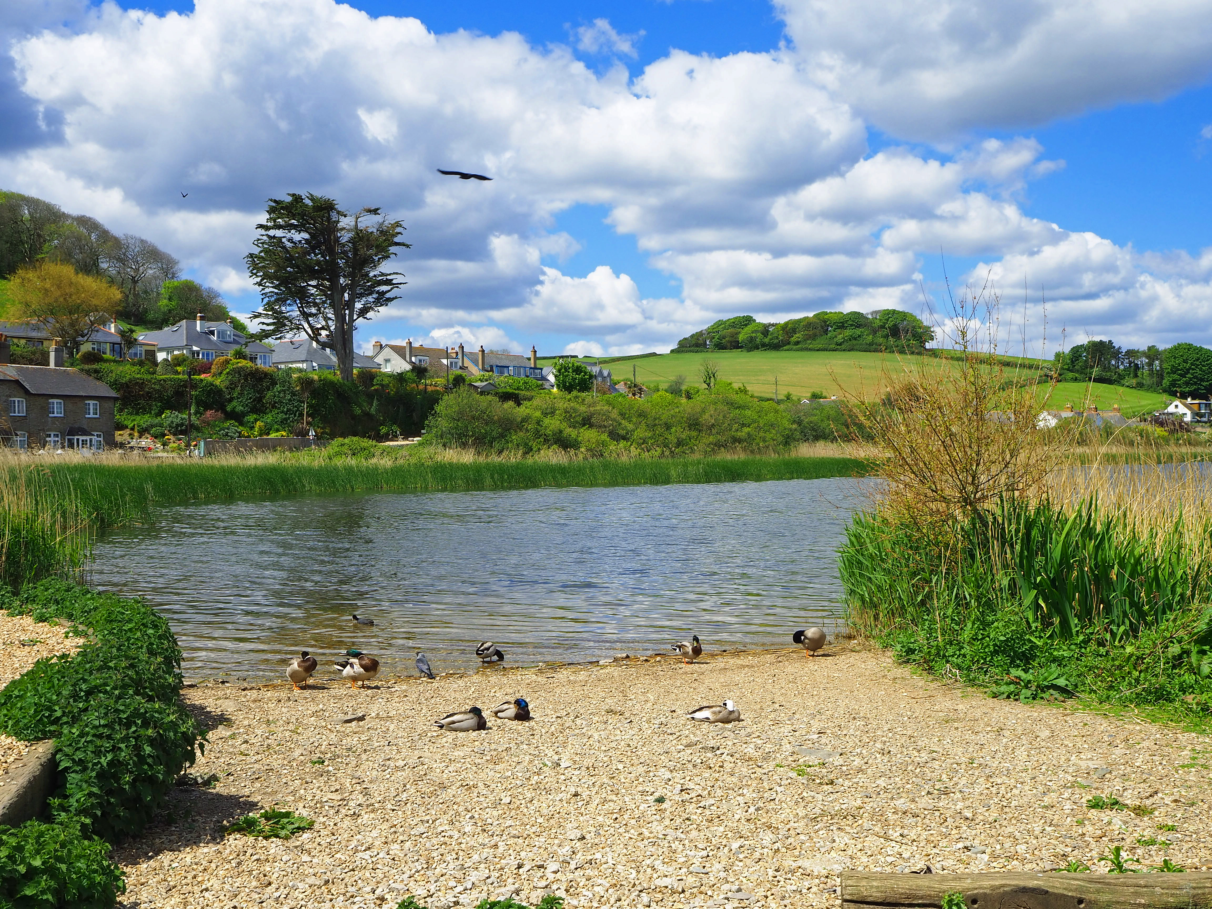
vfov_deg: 36.0
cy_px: 454
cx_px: 606
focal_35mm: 40
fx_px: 1401
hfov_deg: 46.8
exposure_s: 1/320
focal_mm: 20
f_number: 10
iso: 200
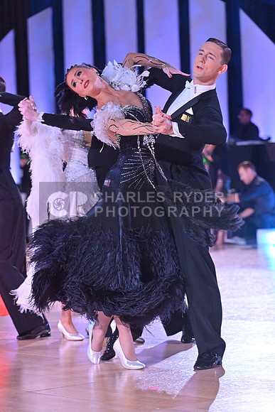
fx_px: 1546
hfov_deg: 10.2
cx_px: 138
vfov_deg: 15.2
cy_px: 206
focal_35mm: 135
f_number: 5
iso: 5000
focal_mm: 135
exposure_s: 1/400
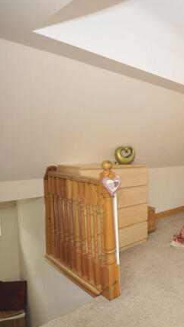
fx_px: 208
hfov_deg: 37.7
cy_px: 163
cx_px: 213
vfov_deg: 76.3
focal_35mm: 24
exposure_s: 1/80
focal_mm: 10
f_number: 7.1
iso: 800
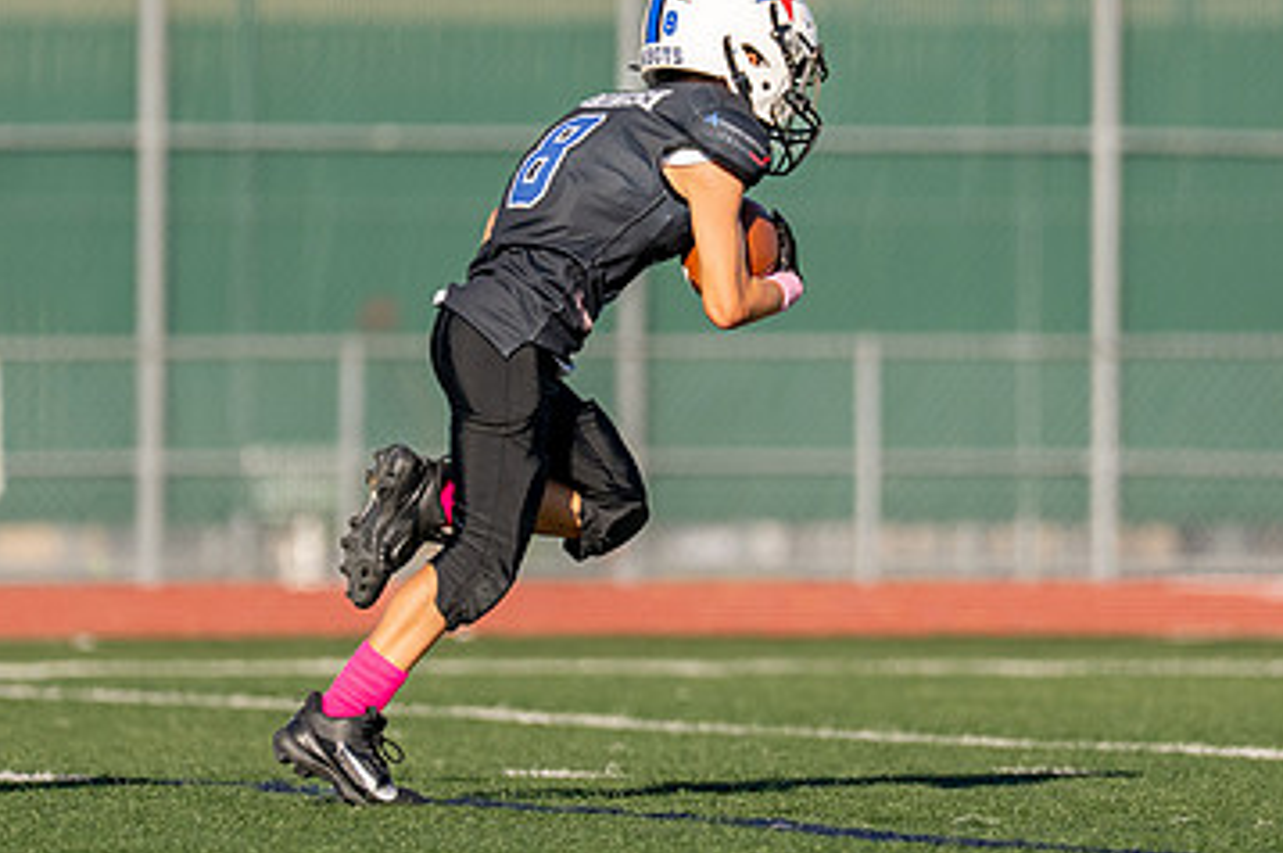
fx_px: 19975
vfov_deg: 2.4
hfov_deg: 3.7
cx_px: 547
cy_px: 302
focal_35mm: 561
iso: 250
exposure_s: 1/5000
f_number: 2.8
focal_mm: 200
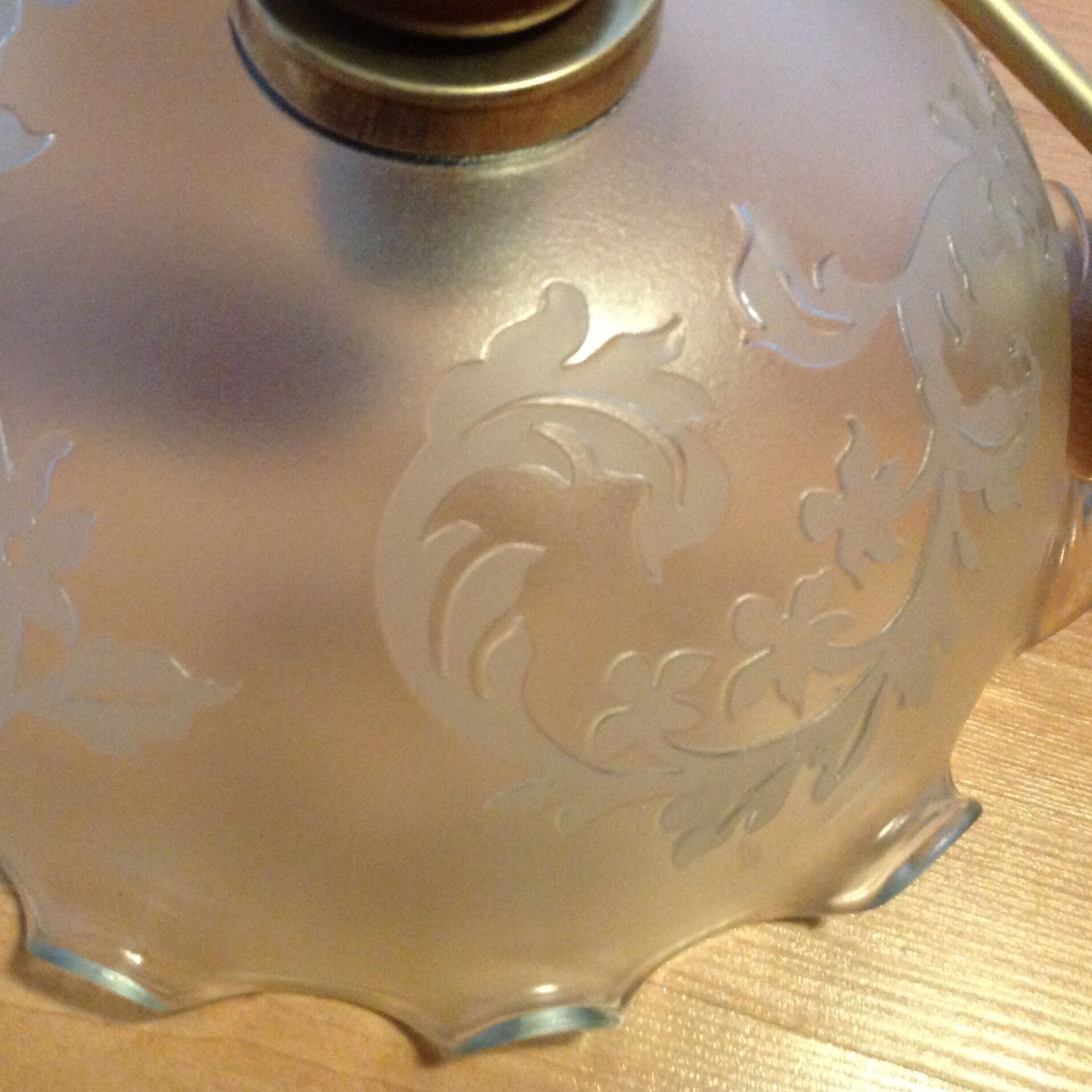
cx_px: 421
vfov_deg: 40.0
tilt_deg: -64.4
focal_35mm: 42
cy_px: 546
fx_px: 1499
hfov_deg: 39.8
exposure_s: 1/15
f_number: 2.4
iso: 500
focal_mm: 4.28
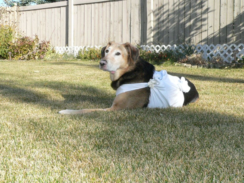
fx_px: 352
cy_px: 92
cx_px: 122
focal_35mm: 50
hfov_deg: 38.2
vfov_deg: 29.1
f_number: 5.6
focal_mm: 8.3
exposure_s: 1/1000
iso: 400
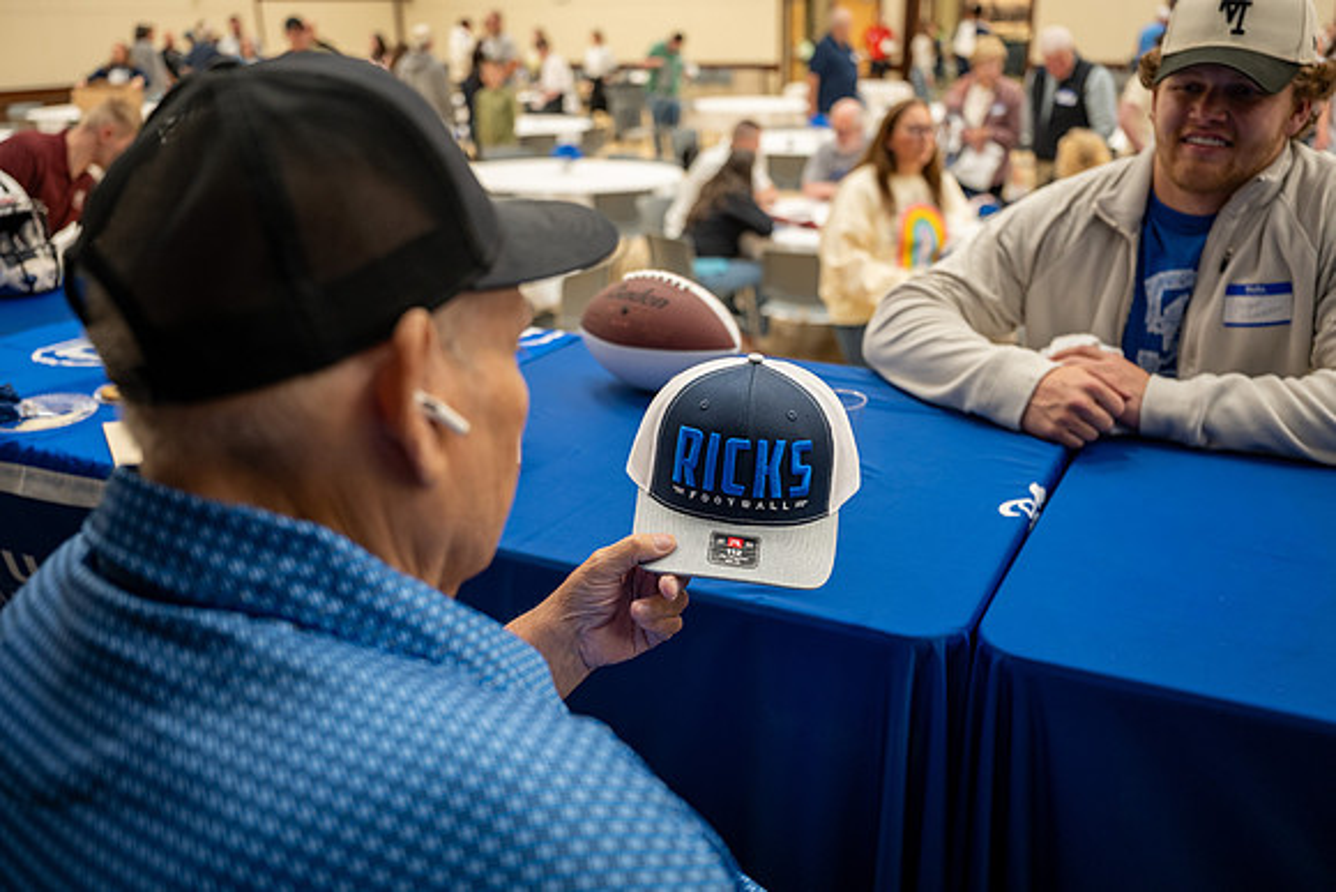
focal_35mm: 31
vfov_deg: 42.3
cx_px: 668
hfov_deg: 60.3
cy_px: 446
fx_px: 1151
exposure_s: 1/100
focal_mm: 31
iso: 800
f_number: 2.8
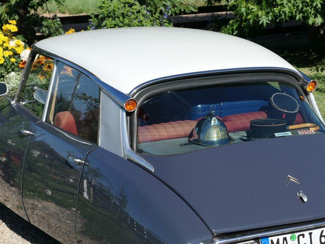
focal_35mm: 108
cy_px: 174
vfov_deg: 13.7
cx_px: 176
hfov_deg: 18.2
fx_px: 1014
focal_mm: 21.9
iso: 125
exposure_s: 1/2000
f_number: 2.8
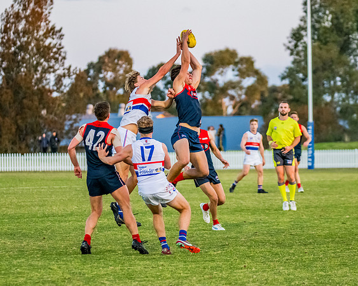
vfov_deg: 6.0
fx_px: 2717
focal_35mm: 257
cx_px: 192
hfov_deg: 7.5
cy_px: 136
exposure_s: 1/1600
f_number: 4
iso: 3600
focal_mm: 180
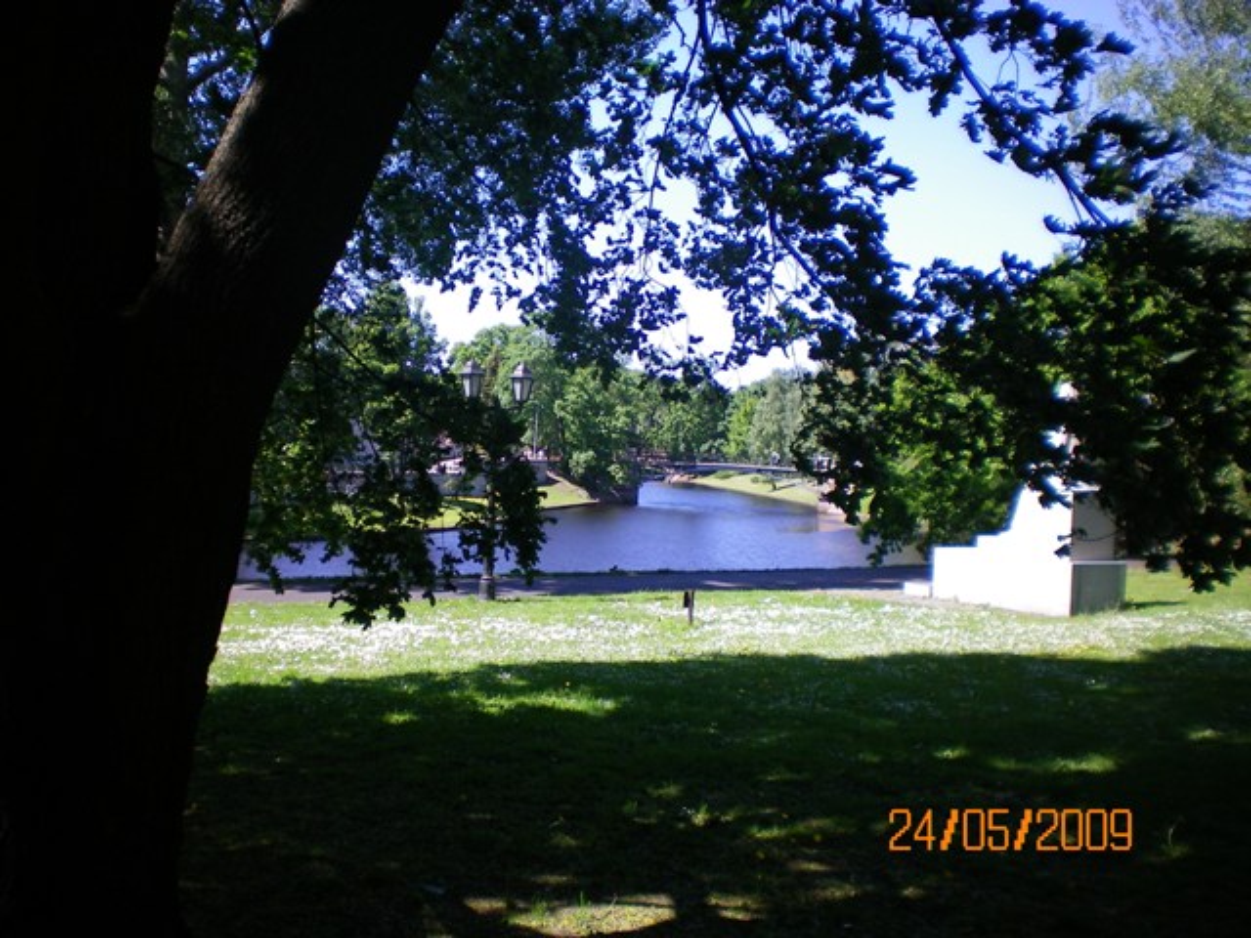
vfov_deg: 37.7
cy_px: 469
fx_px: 1373
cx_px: 626
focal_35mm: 38
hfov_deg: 49.0
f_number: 3.1
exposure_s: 1/320
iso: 64
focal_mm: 6.3
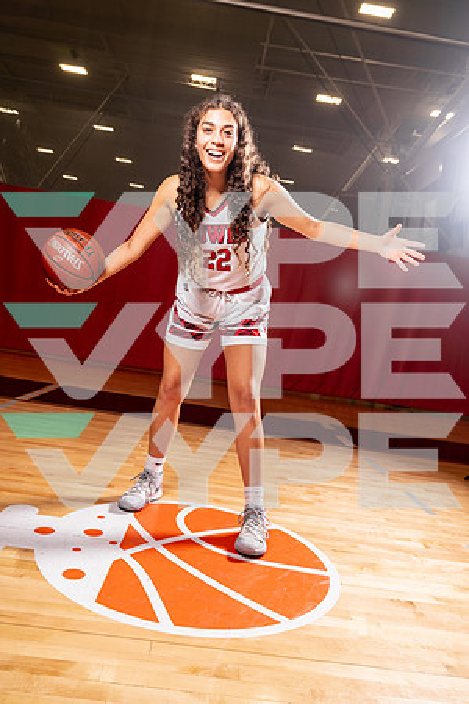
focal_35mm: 28
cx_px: 234
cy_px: 352
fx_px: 547
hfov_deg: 46.4
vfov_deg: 65.5
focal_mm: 28
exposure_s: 1/125
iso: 100
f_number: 6.3
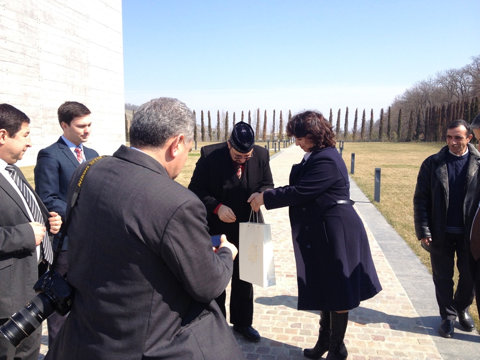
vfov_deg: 40.7
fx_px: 485
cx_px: 240
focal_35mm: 35
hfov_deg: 52.6
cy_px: 180
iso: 50
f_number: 2.4
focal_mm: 4.28
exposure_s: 1/986
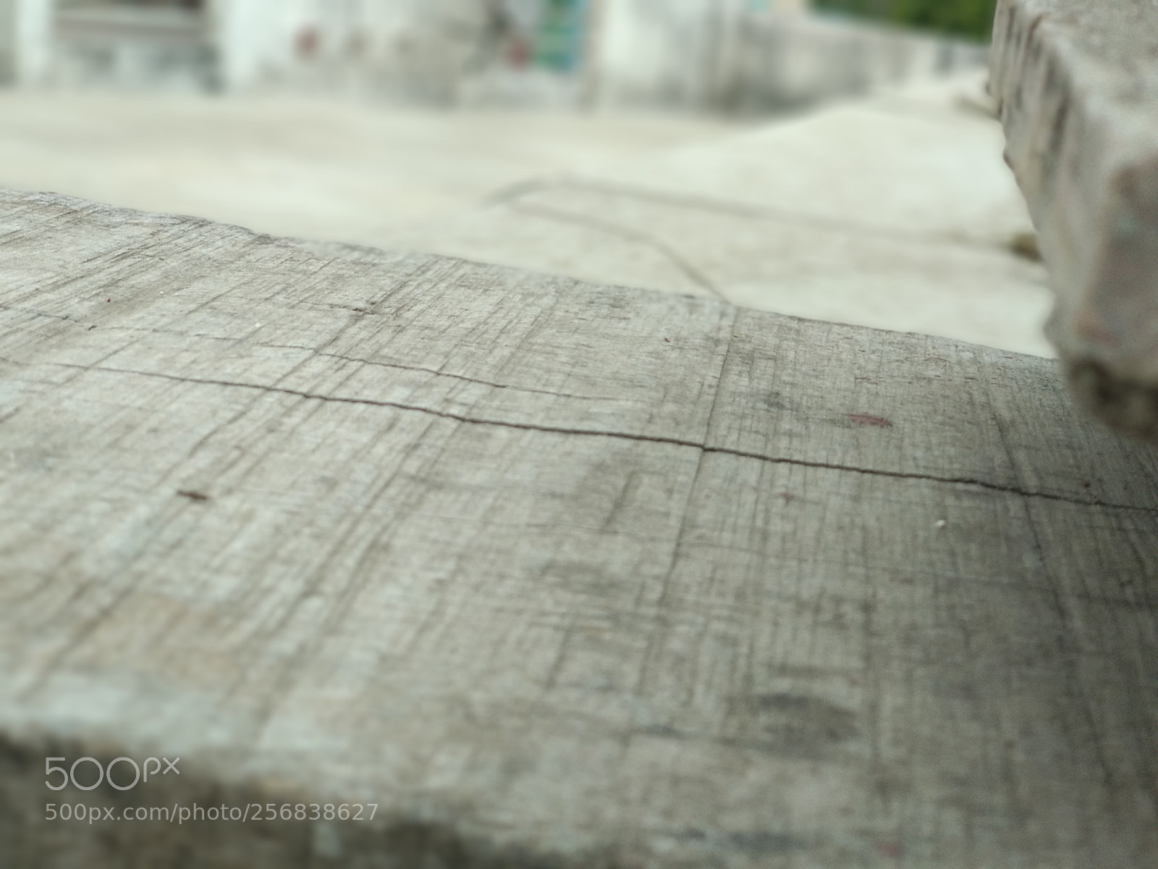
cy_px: 434
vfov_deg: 28.0
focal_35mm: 52
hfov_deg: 36.8
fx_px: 1740
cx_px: 579
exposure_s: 1/100
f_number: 2.6
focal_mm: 5.99
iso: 250
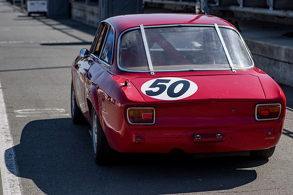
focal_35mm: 108
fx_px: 882
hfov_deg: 18.9
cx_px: 171
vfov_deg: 12.6
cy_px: 74
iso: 200
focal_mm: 85
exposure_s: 1/4000
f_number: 4
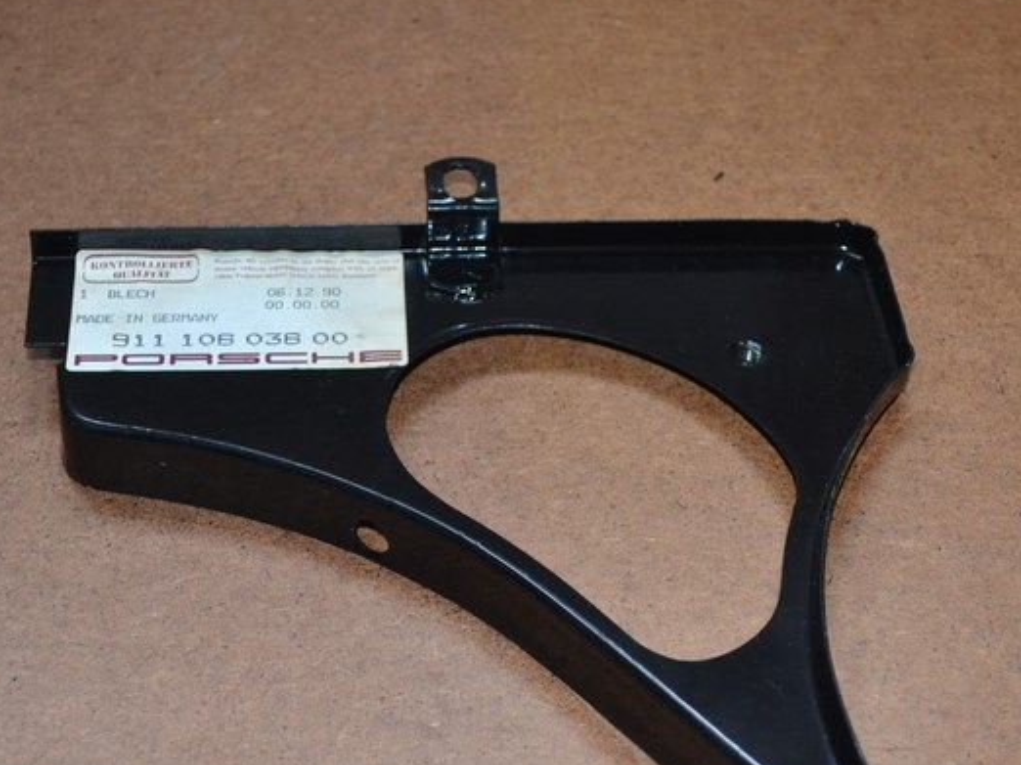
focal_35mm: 84
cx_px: 554
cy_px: 465
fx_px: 2476
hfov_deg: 23.3
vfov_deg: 17.5
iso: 1600
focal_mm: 38
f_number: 5
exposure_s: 1/60
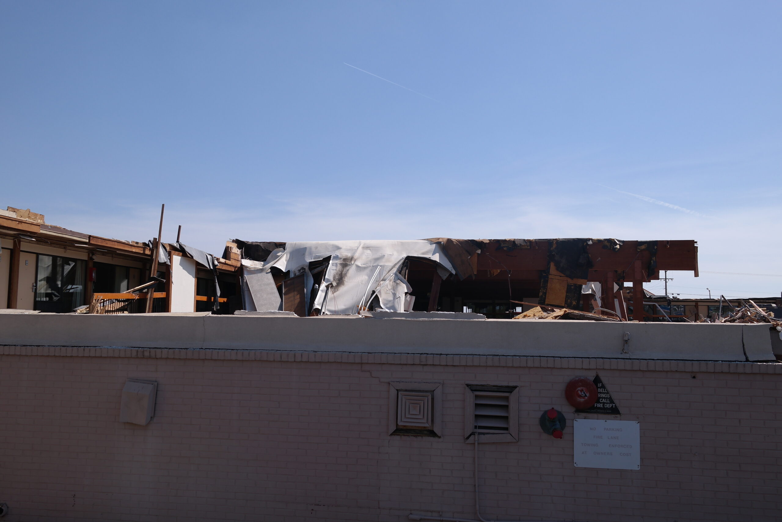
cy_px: 261
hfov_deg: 61.9
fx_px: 652
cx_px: 391
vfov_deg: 43.6
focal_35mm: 30
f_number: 7.1
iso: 100
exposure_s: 1/400
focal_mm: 20
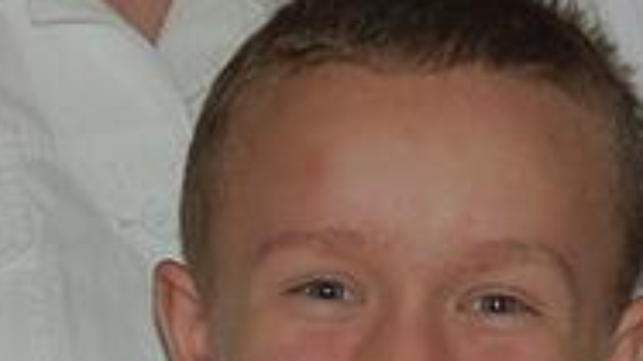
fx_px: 5965
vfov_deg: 3.5
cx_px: 323
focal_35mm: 350
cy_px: 342
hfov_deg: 6.2
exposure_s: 1/60
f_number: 4.8
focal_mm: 38
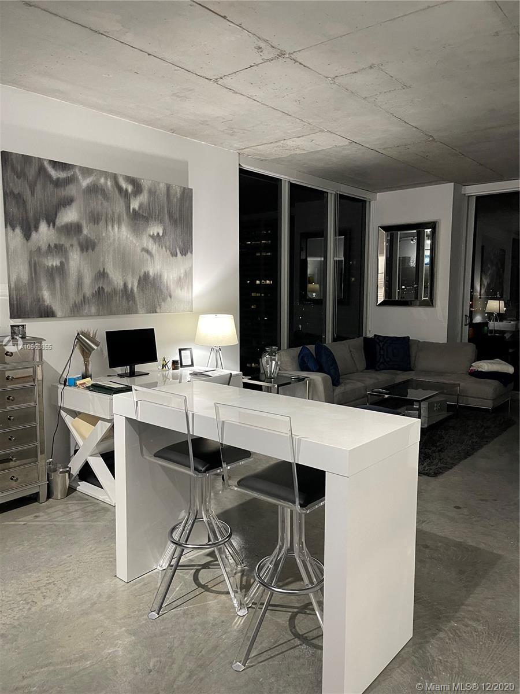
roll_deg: +0.2
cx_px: 260
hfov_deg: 53.1
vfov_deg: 67.3
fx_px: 521
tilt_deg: -6.6
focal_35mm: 26
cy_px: 347
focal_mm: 5.1
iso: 250
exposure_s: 1/60
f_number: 1.6
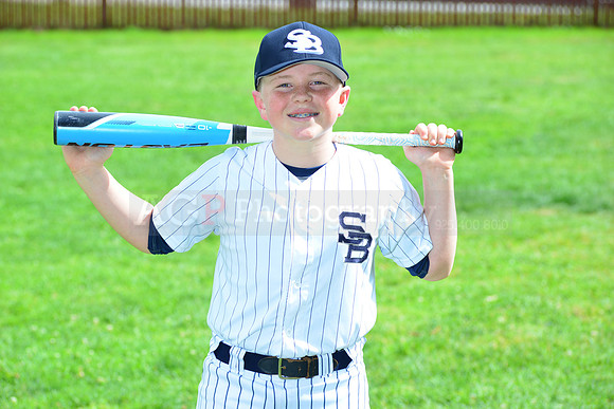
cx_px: 307
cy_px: 204
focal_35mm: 135
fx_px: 2303
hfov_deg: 15.2
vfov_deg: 10.2
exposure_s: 1/200
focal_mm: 135
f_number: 8
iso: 200
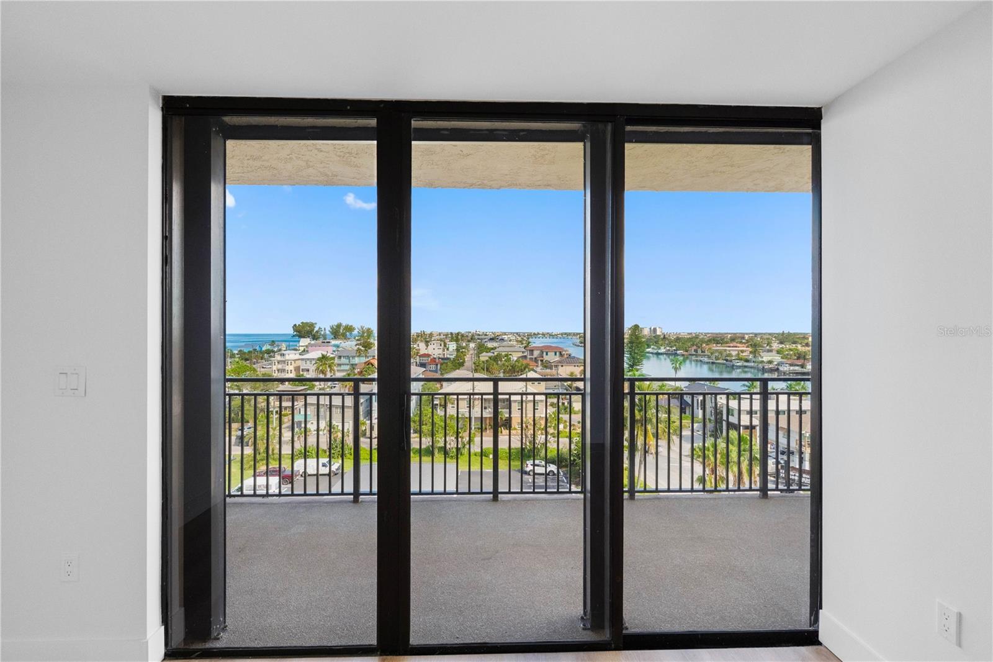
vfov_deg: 73.7
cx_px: 496
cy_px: 331
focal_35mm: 16
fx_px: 441
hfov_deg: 96.7
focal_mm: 16
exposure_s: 1/2000
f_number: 11
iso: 1600
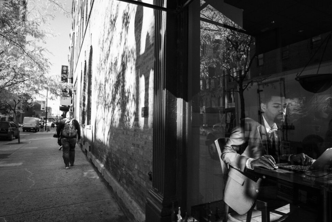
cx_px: 172
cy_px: 110
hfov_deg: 78.5
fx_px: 203
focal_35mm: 22
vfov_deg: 57.3
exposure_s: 1/125
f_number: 8
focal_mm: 14
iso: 200
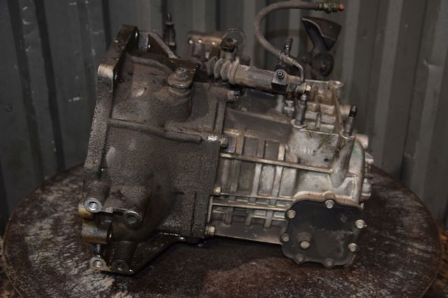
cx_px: 224
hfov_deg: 41.1
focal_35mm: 48
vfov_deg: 28.0
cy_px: 149
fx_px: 597
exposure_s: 1/60
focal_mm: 32
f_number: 5
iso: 800
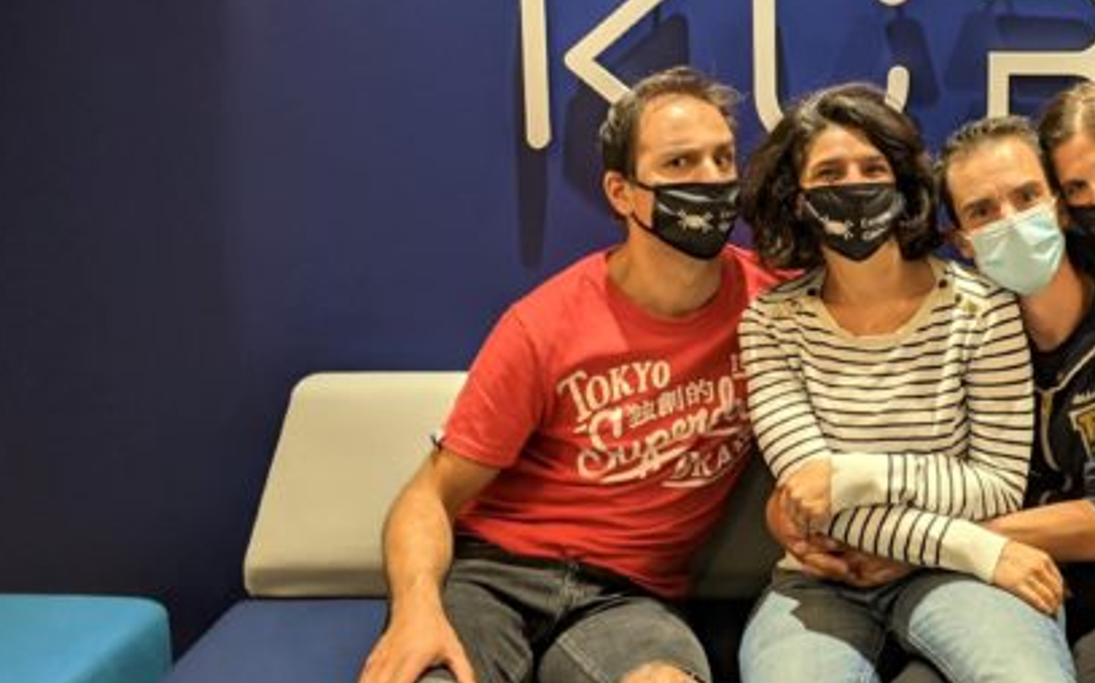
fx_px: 1611
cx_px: 931
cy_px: 156
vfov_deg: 23.7
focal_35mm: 54
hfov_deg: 35.8
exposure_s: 1/25
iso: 86
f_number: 1.8
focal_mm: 4.44
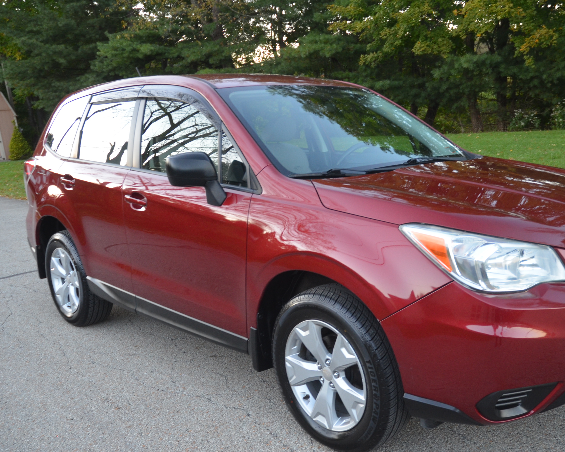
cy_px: 237
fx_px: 535
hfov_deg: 55.0
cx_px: 353
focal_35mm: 32
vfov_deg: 45.8
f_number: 4
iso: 640
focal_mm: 18
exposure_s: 1/60
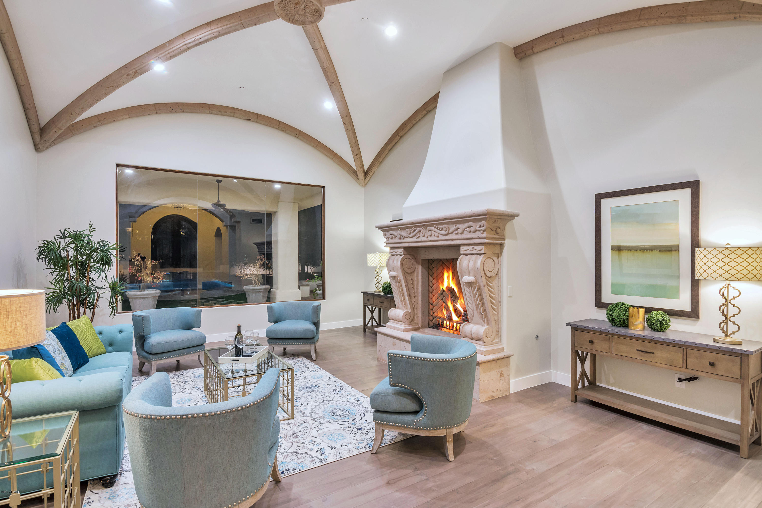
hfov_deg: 95.0
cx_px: 381
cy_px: 254
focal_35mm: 16
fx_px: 349
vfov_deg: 72.1
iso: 500
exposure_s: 1/6
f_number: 6.3
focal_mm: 11
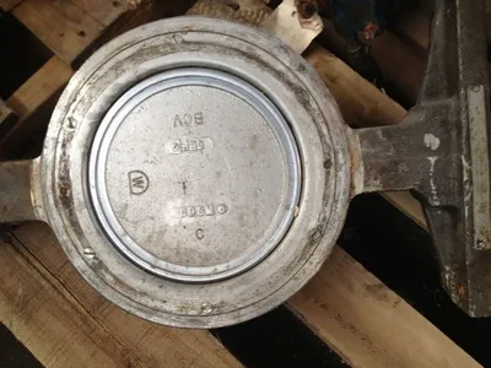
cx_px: 246
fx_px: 496
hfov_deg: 52.6
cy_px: 184
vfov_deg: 40.7
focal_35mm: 35
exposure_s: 1/20
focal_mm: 4.28
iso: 50
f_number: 2.4
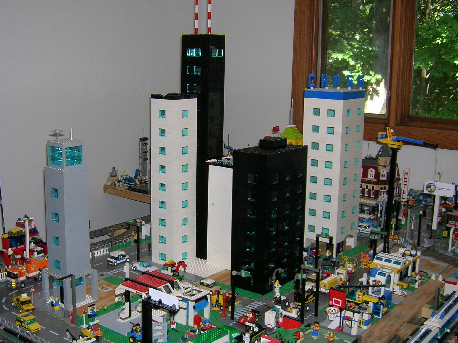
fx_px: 582
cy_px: 182
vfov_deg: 32.9
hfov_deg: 42.8
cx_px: 191
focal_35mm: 44
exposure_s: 1/60.1
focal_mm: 5.7
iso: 58
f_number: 2.9
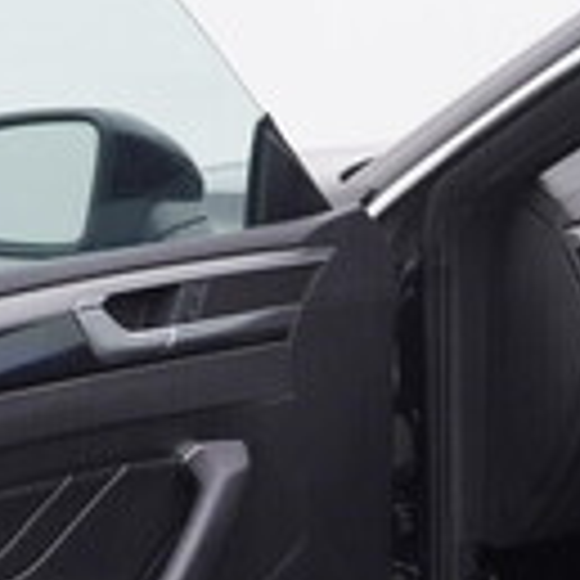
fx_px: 2464
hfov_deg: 13.4
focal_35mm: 130
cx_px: 472
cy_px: 407
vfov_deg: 13.4
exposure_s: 1/60
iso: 125
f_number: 3.5
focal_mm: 24
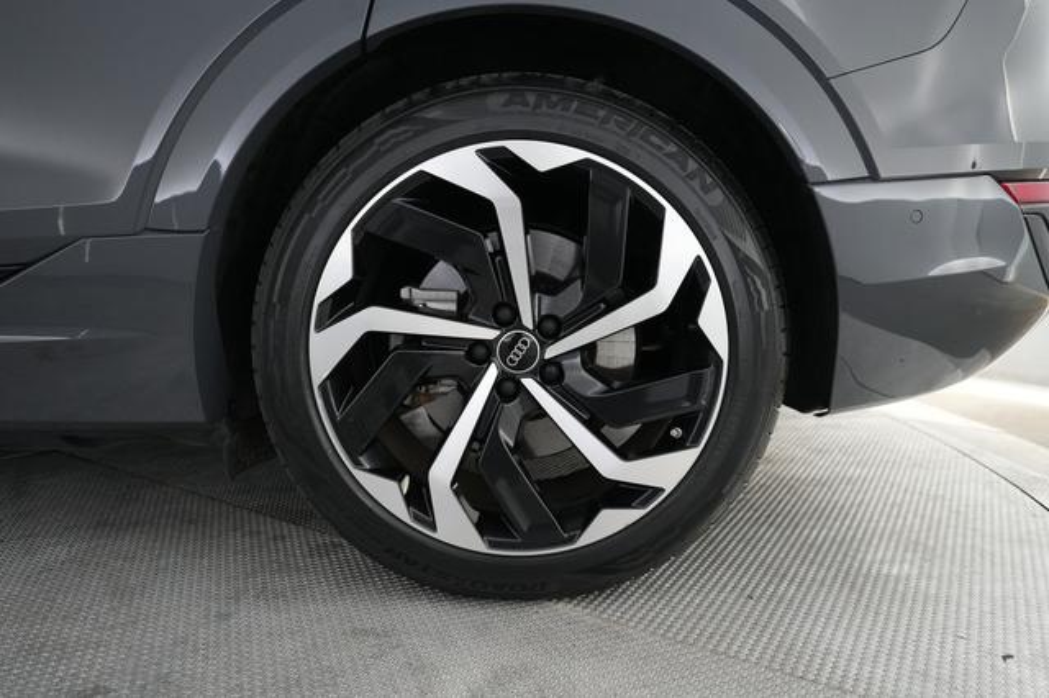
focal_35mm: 24
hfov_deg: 73.8
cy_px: 349
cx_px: 524
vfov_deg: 53.1
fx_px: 699
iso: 5000
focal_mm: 24
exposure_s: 1/160
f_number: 2.8
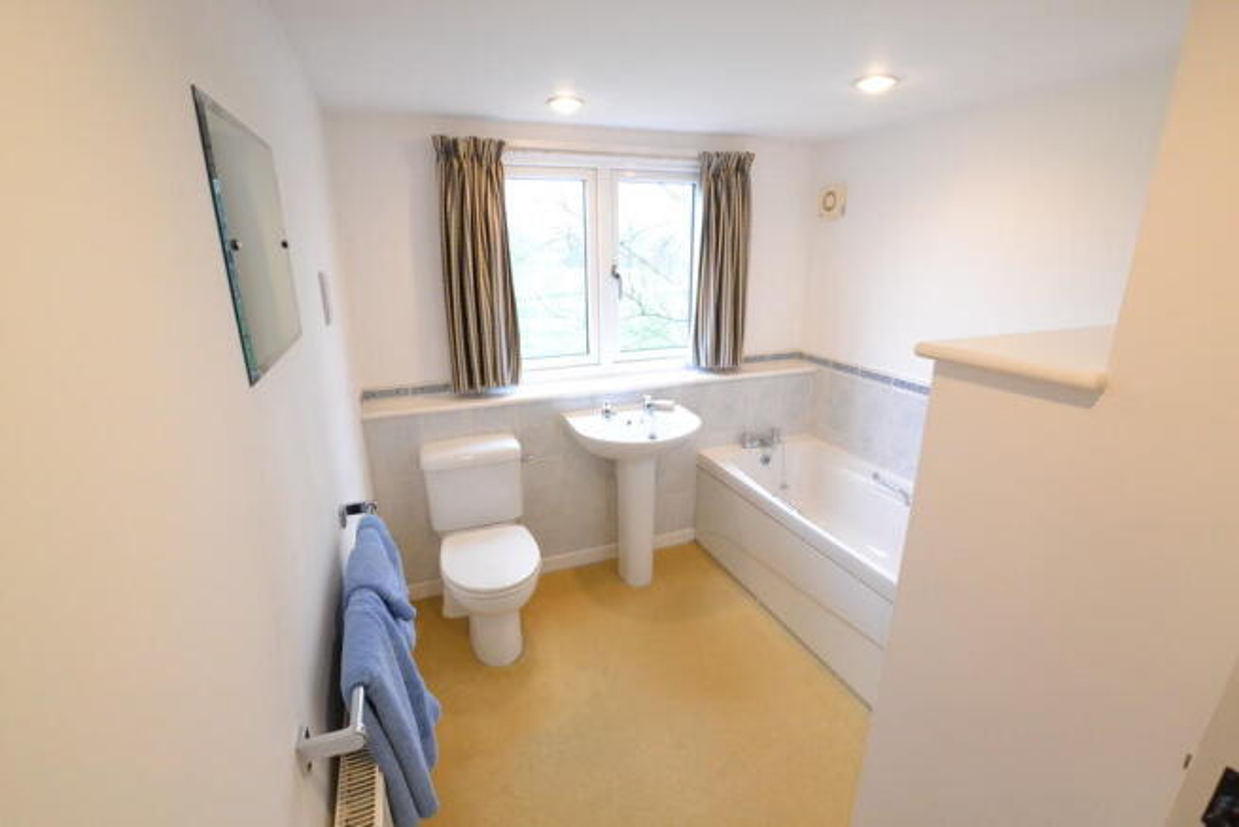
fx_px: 516
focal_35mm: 15
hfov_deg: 100.4
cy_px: 414
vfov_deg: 77.4
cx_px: 620
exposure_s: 1/40
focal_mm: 10
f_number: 8
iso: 3200
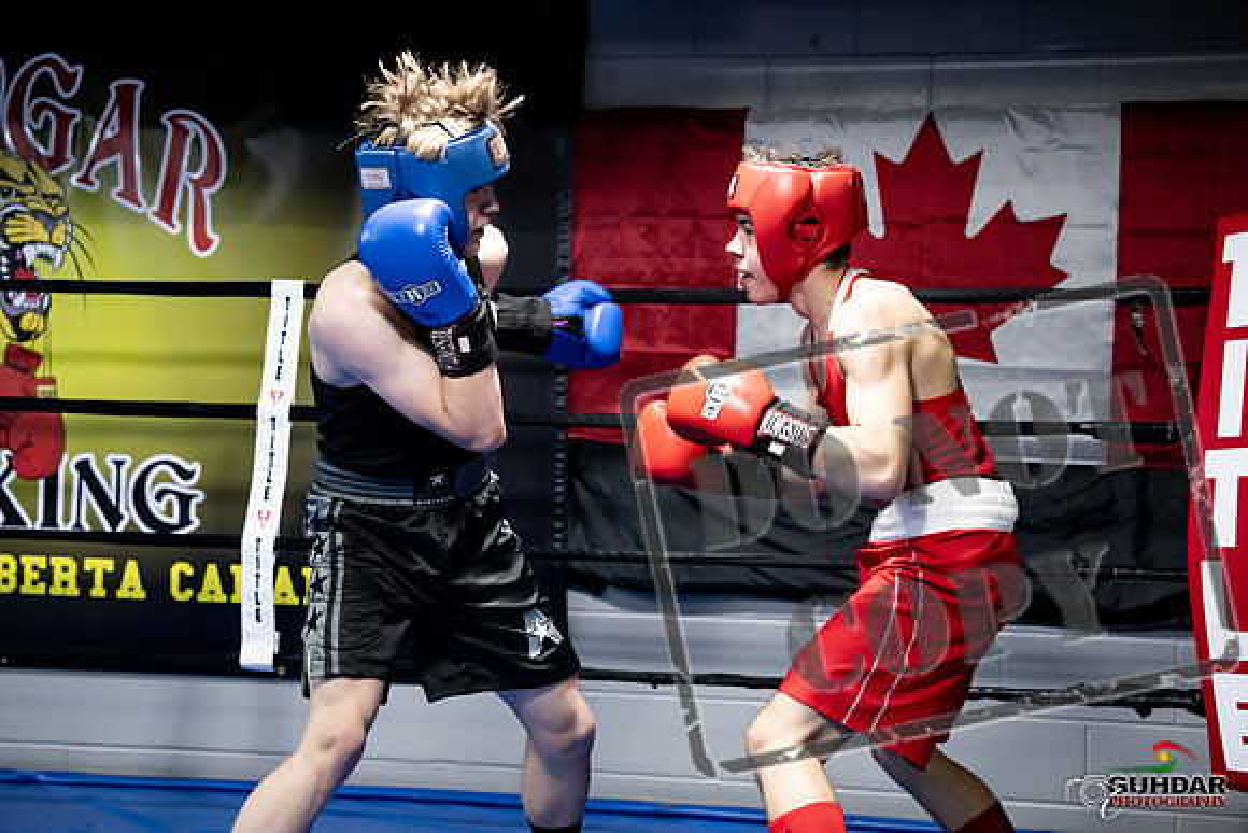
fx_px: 2254
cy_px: 416
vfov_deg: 20.9
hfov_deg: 31.0
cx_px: 624
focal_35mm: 65
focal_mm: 65
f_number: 2.8
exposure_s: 1/1000
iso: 8000
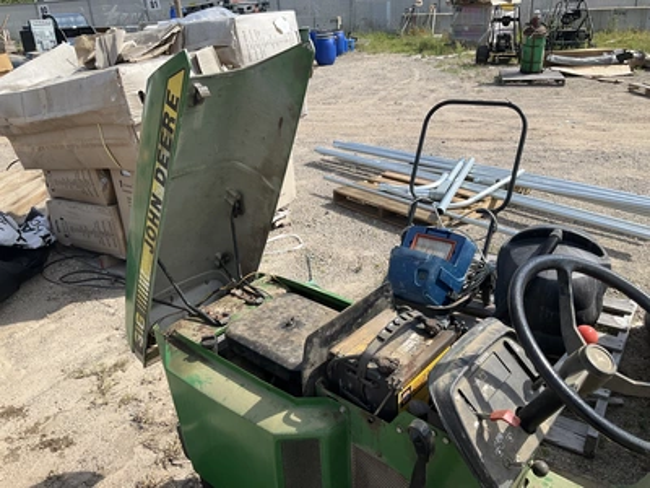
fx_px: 545
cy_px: 244
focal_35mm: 29
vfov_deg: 48.2
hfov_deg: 61.7
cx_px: 325
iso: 25
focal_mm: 3
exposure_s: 1/1098
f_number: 1.8
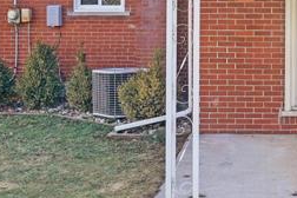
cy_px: 35
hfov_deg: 29.9
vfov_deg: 20.6
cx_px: 253
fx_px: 536
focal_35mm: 65
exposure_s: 1/500
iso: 400
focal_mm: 16
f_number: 8
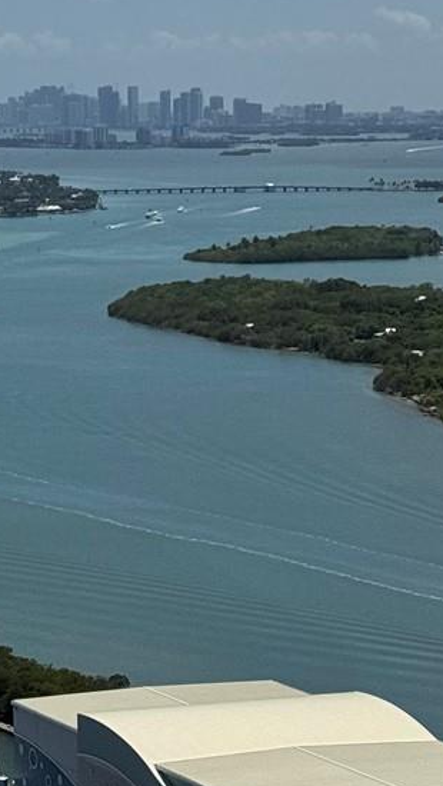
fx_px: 3169
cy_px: 37
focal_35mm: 152
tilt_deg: +1.5
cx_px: -200
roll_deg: +1.2
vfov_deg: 14.0
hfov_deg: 7.9
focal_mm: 6.76
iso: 80
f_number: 1.78
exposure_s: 1/12500
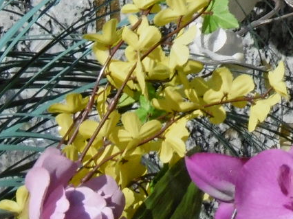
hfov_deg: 6.0
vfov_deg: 4.5
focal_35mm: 327
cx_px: 496
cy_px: -175
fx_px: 2766
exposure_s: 1/250
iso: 100
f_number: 11
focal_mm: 12.1
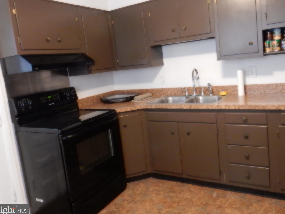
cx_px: 154
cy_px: 93
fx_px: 239
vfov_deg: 48.1
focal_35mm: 29
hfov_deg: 61.6
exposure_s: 1/8
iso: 640
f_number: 3.7
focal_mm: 4.5
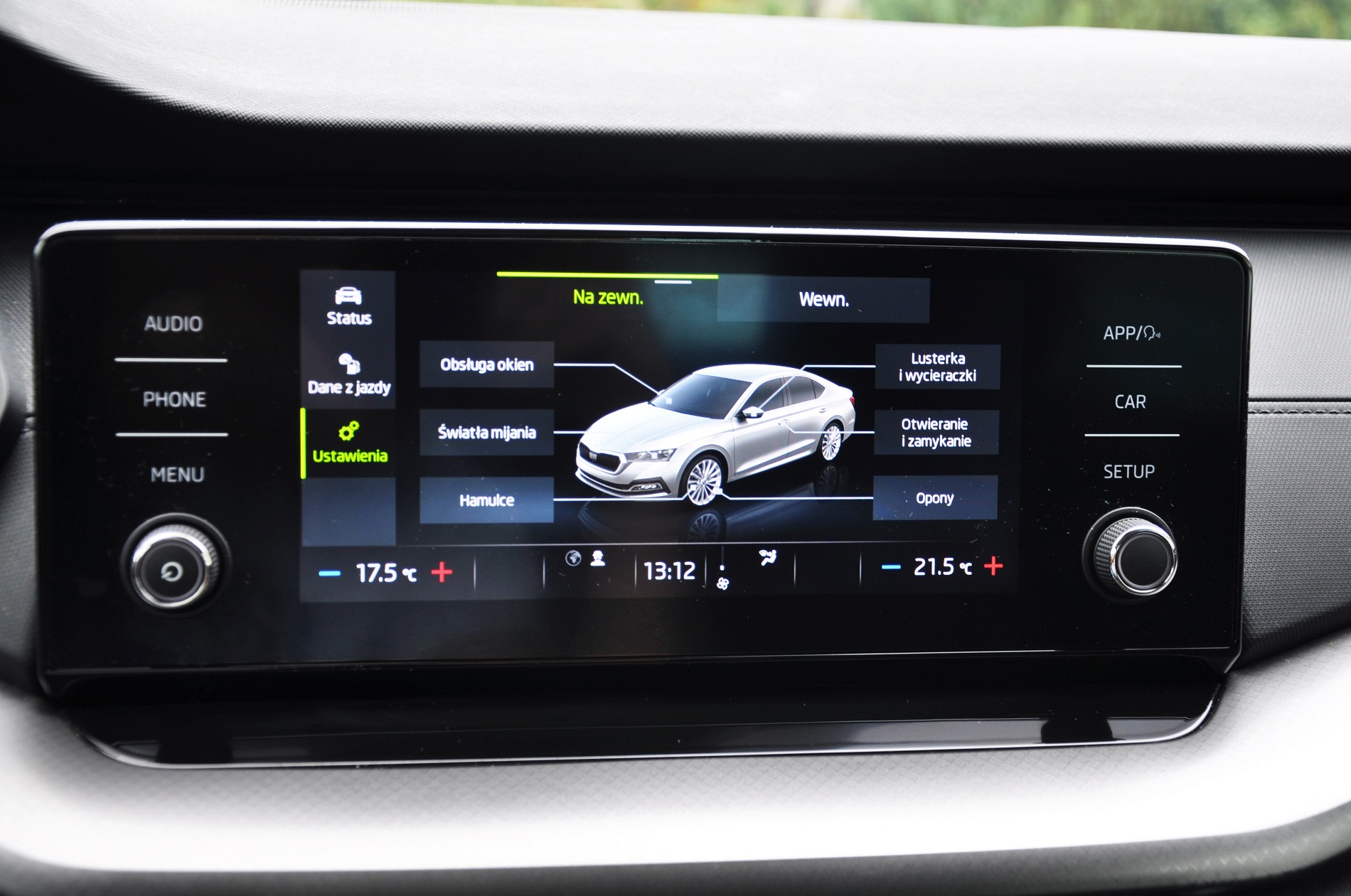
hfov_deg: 37.9
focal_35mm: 52
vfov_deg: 25.7
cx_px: 676
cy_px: 448
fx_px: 1967
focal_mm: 35
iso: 250
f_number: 4.5
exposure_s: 1/50
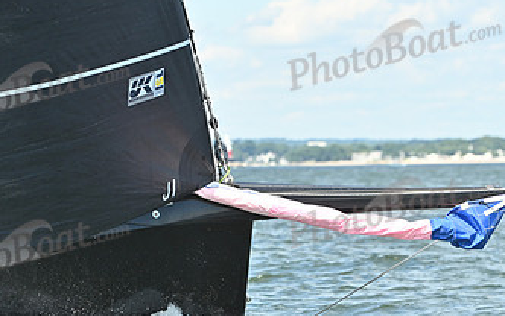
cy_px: 151
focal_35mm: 217
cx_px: 210
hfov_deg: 9.7
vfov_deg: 6.1
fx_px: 2989
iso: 250
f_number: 5
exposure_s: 1/1250
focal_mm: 122
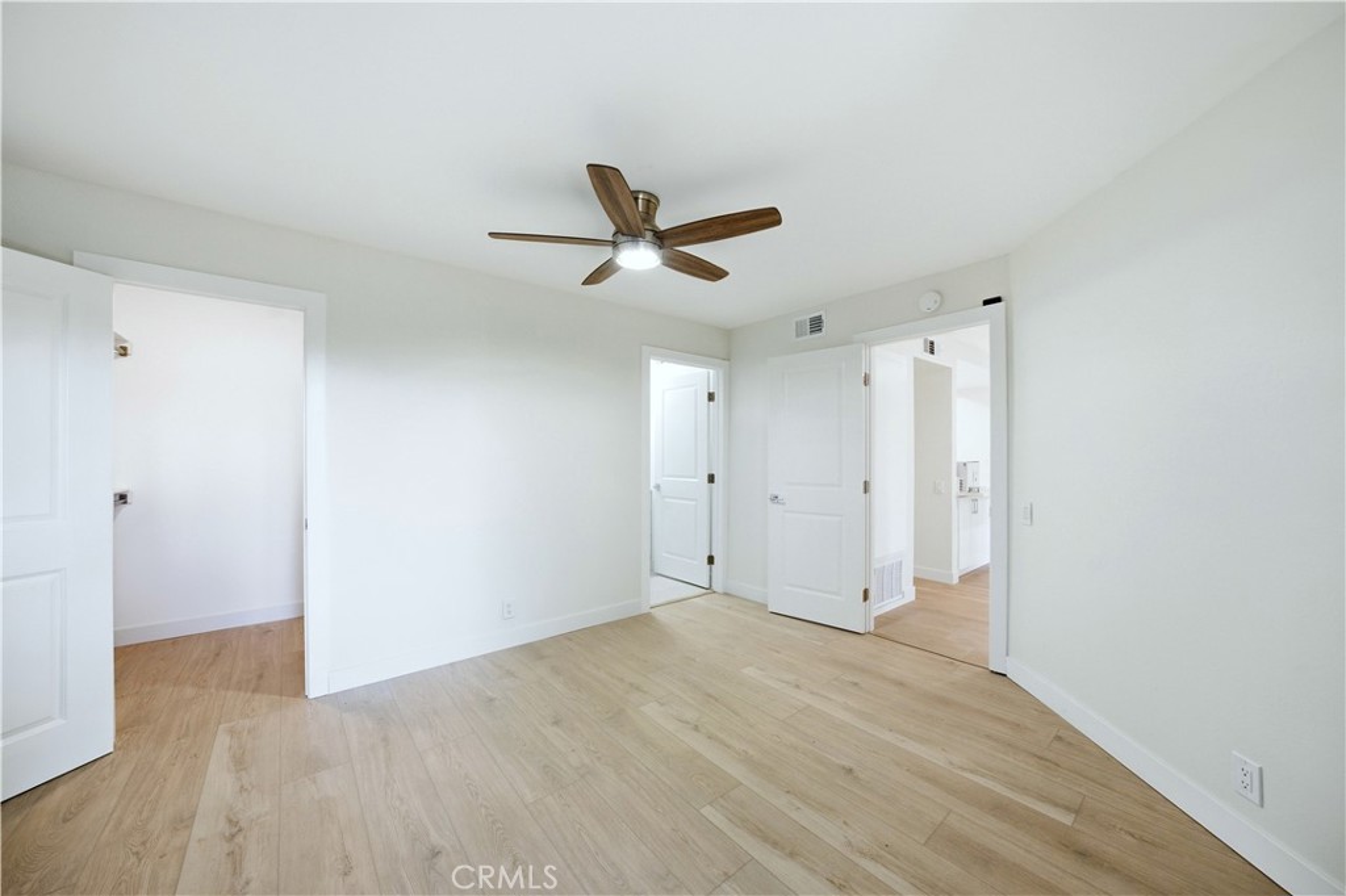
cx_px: 673
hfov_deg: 112.6
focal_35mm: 12
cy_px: 448
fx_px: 448
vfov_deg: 90.0
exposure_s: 1/250
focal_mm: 12
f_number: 6.3
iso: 500
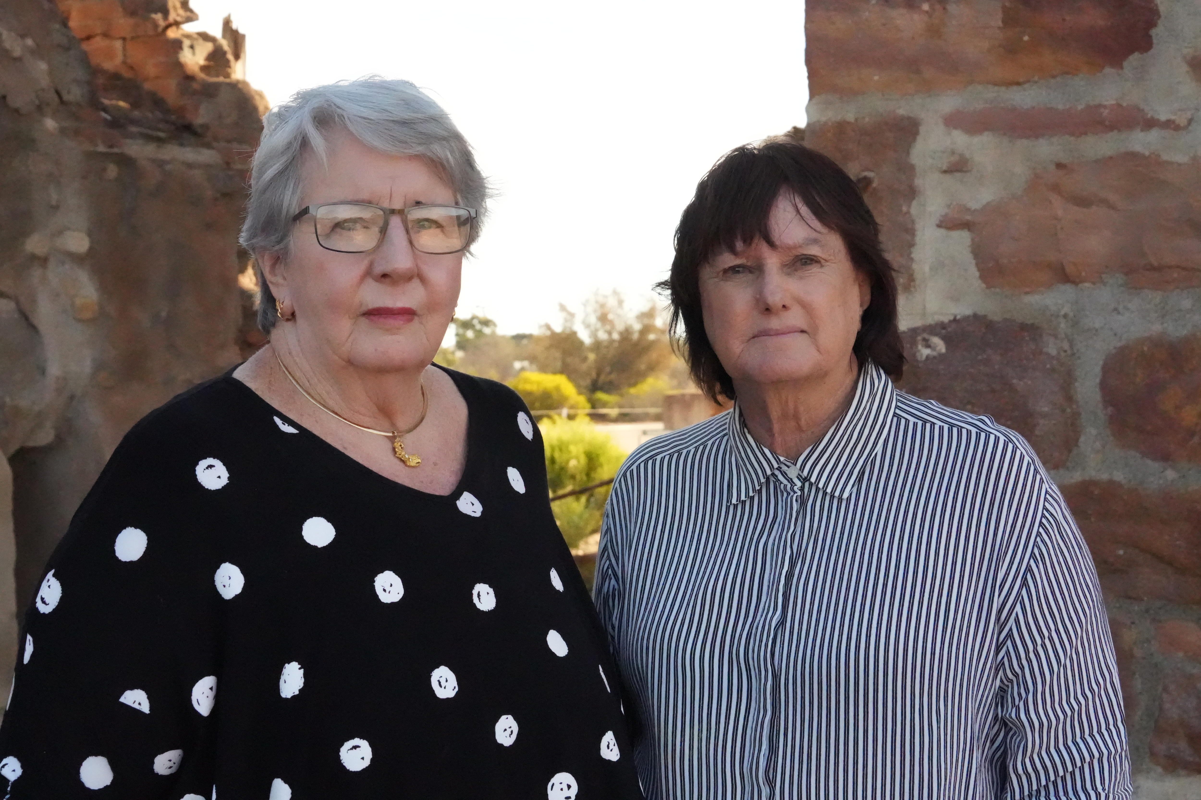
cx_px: 600
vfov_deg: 27.0
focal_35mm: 50
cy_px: 400
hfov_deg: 39.6
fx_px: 1668
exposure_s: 1/8000
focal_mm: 50
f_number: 10
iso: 32000
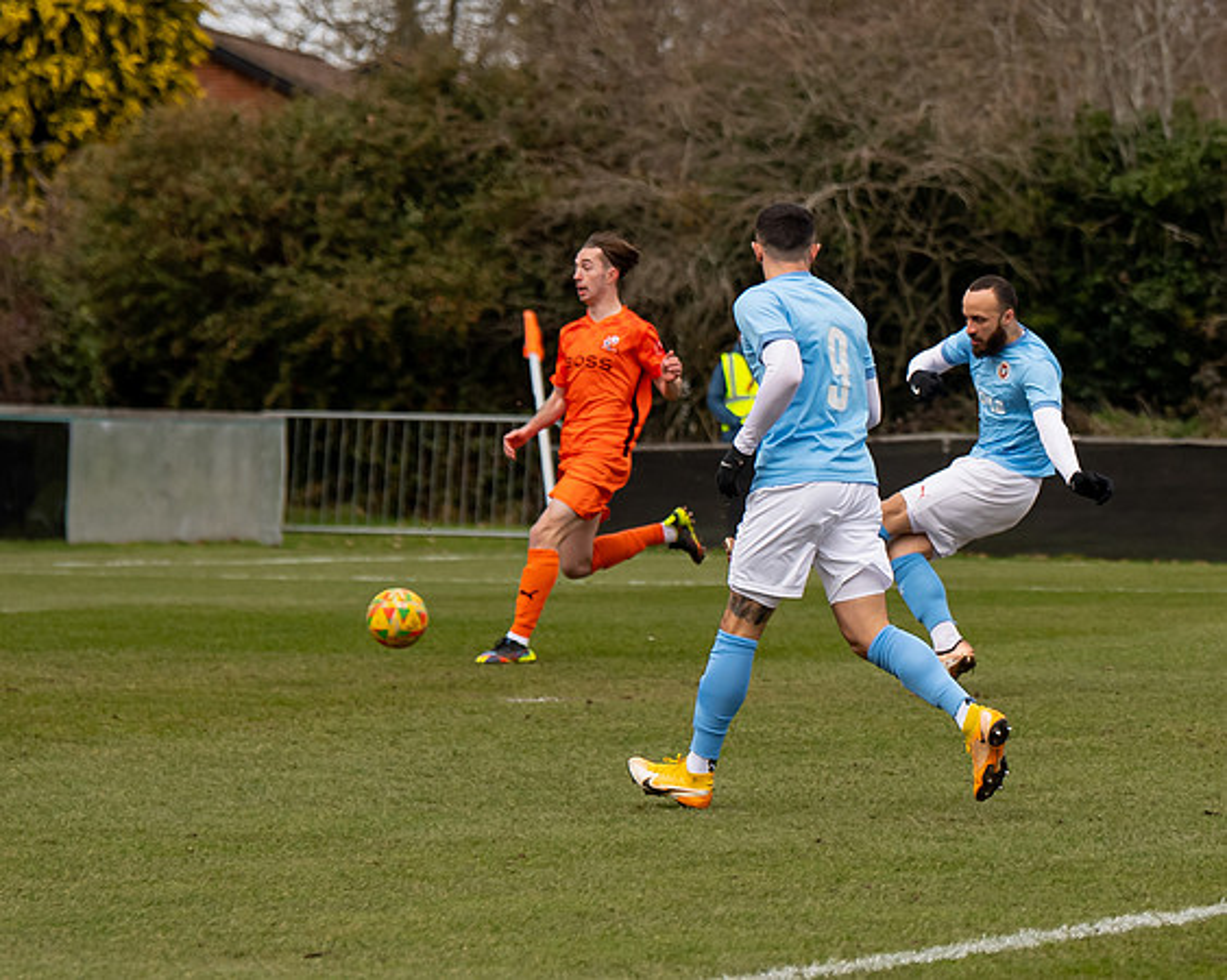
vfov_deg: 5.3
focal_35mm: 292
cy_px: 481
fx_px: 10593
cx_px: 1036
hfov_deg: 6.6
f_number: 4
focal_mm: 130
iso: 500
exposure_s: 1/1600
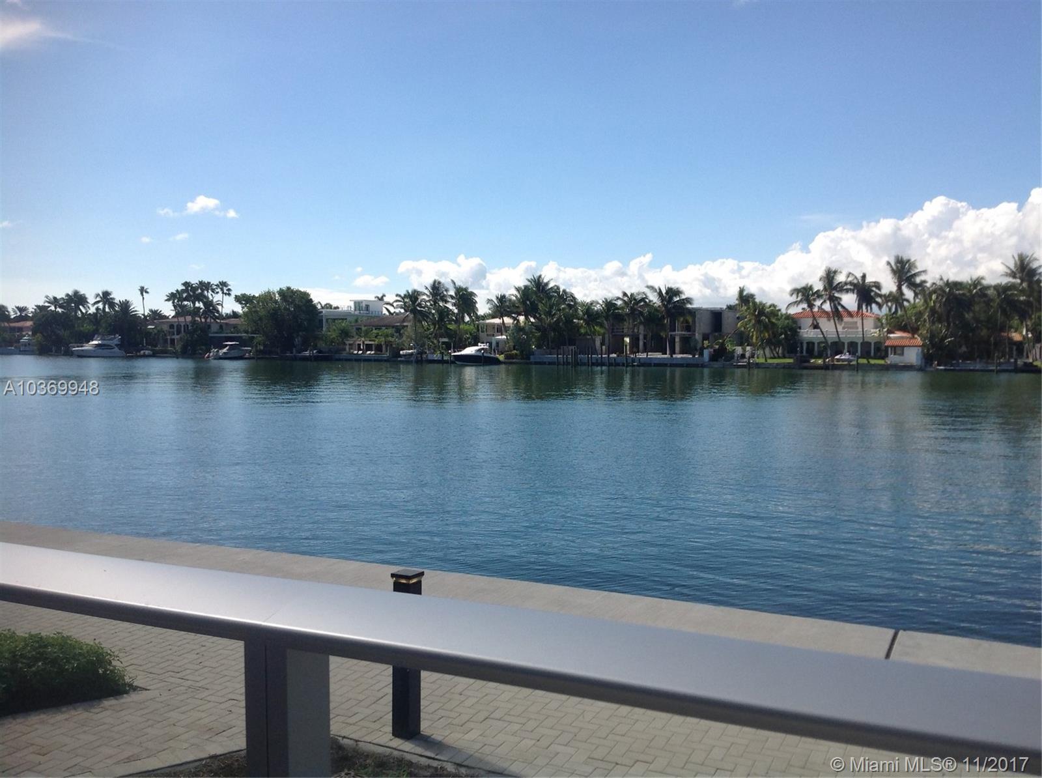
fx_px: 1052
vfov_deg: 40.6
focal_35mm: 35
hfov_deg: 52.7
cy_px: 389
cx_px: 521
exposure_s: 1/2326
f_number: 2.4
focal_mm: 4.28
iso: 50
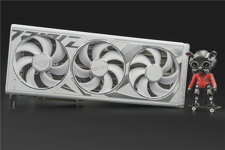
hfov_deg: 60.3
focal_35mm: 31
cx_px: 112
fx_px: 194
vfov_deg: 42.3
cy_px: 75
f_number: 10
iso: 800
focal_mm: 31
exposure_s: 1/80
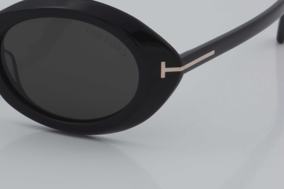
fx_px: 986
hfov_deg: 16.3
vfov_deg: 10.9
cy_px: 50
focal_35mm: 125
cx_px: 63
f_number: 32
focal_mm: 50
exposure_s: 1/4
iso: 100
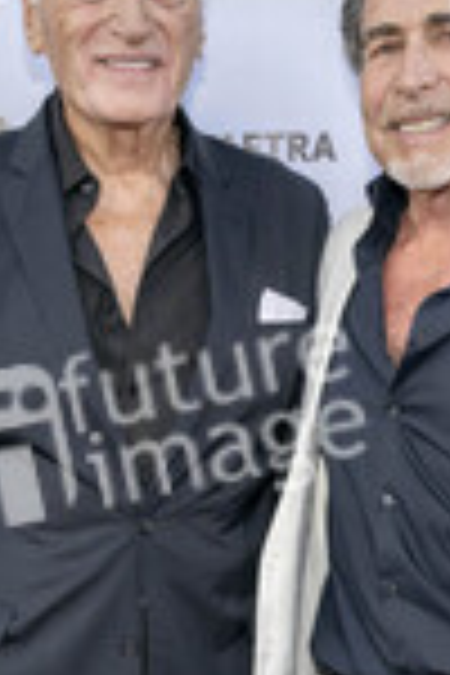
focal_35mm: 64
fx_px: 1200
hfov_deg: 21.2
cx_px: 266
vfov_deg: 29.6
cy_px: 657
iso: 400
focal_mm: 24
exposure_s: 1/160
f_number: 6.3
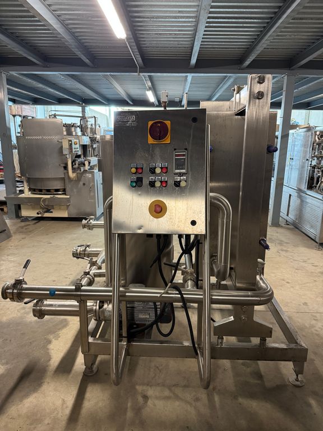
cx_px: 162
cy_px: 216
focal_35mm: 24
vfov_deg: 71.6
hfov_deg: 56.8
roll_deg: -1.6
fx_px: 299
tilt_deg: -12.2
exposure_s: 1/50
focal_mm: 6.76
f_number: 1.78
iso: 500
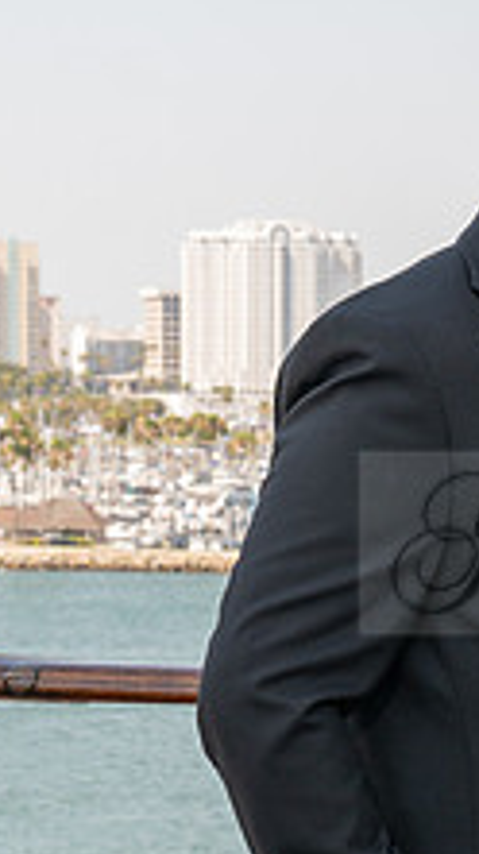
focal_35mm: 158
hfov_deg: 7.6
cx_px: 555
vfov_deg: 13.6
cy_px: 628
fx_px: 3574
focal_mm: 51
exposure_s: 1/200
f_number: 9
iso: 200
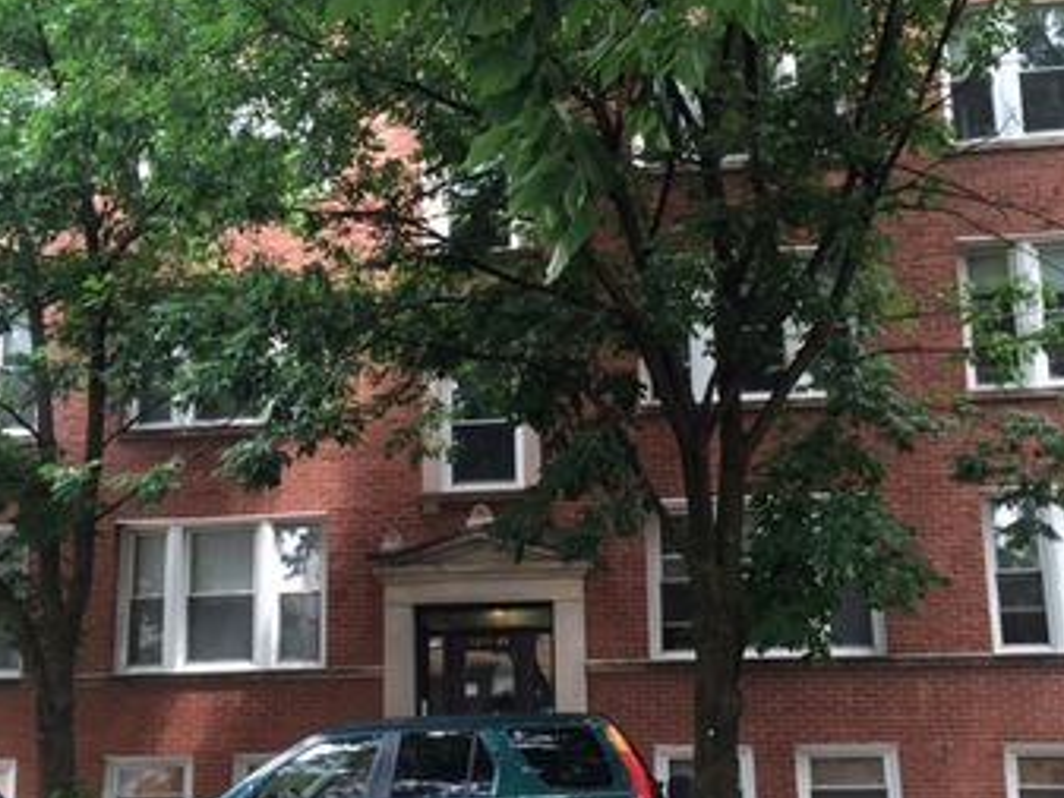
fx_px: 1322
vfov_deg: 33.6
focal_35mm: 43
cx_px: 556
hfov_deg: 43.8
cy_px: 399
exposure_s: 1/120
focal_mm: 4.15
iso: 40
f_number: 2.2
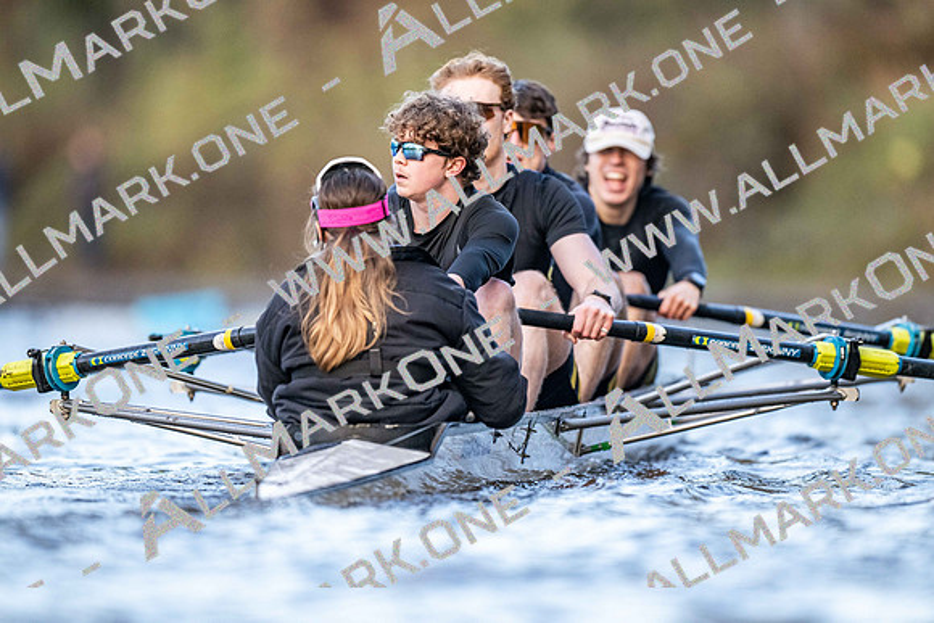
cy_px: 312
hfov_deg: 3.4
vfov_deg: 2.3
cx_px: 467
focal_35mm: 600
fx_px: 15570
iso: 3200
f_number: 4
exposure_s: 1/2500
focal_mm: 600
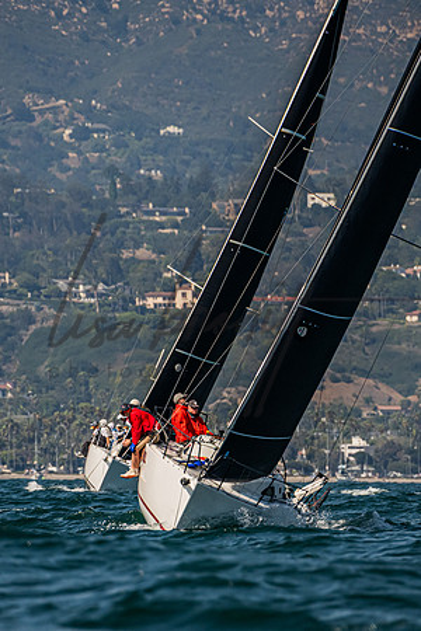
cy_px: 370
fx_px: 11307
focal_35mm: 645
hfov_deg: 2.1
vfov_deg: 3.2
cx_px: 178
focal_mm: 360
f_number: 8
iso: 500
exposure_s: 1/2500
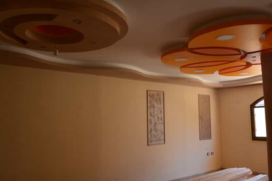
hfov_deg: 55.1
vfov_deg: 38.3
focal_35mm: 34
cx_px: 136
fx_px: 261
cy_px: 90
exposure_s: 1/60
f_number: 10
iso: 400
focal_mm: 23
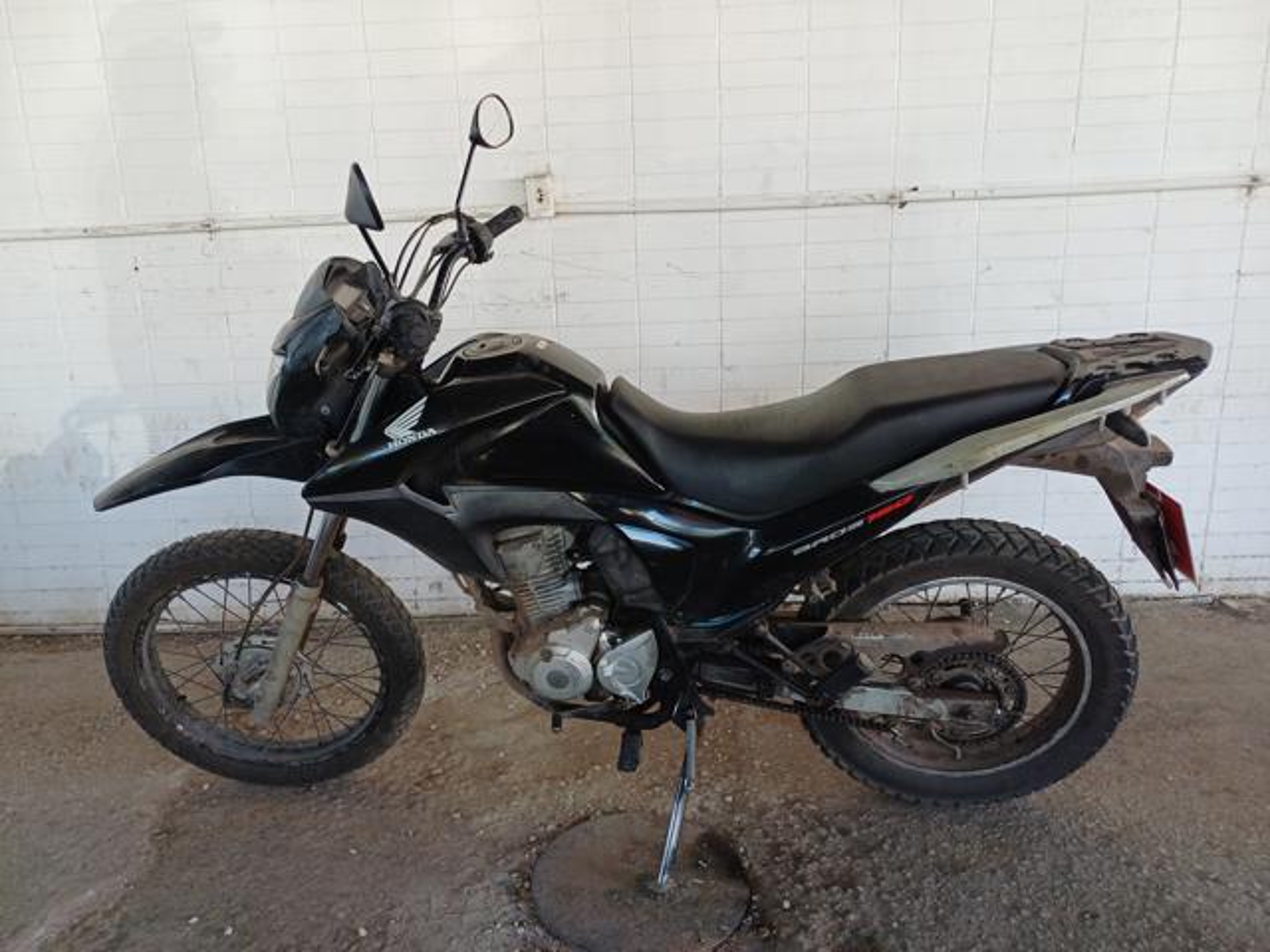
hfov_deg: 69.4
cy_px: 476
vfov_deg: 54.9
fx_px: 917
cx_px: 635
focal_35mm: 25
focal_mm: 4.65
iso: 50
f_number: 1.8
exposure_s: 1/50
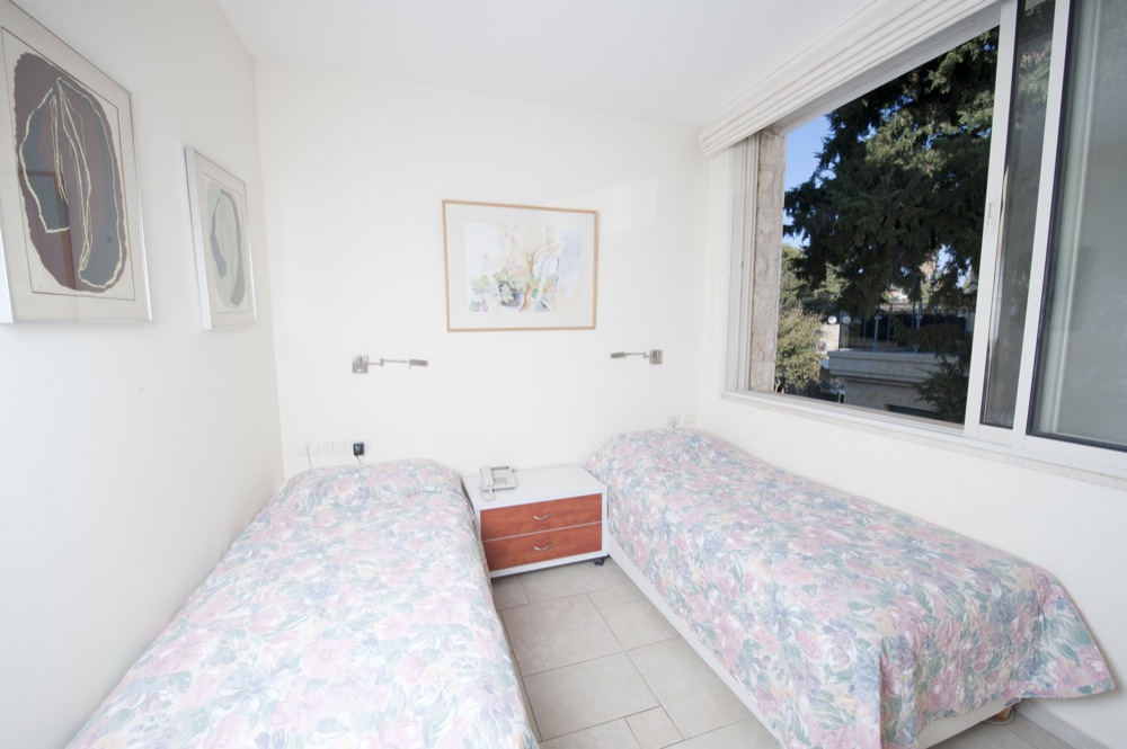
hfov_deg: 104.3
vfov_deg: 81.1
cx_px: 564
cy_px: 374
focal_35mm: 14
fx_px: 438
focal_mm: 14
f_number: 13
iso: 200
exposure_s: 1/160
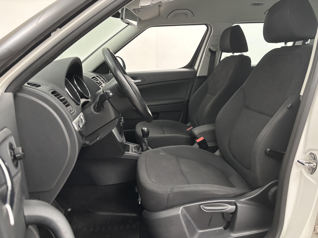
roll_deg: +0.5
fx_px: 239
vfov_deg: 53.1
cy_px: 119
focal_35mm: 26
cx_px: 159
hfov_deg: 67.3
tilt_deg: -13.0
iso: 500
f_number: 1.6
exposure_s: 1/40
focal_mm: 5.96
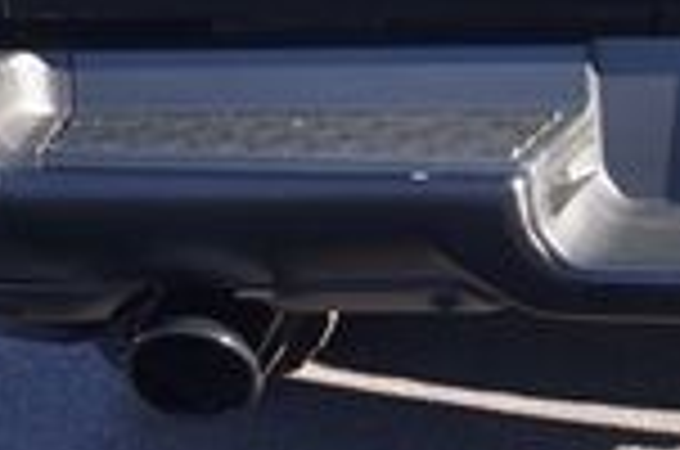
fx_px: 2639
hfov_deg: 14.2
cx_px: 824
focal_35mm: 140
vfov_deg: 9.4
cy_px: -320
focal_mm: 22
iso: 100
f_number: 5.6
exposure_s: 1/80
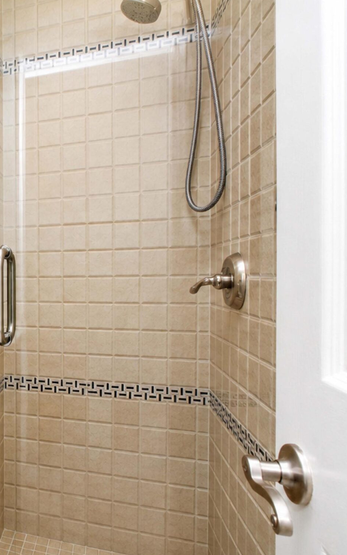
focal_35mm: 26
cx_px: -86
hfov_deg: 35.4
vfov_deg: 70.4
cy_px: 284
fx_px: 393
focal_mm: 10
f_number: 9
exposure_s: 1/80
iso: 2000
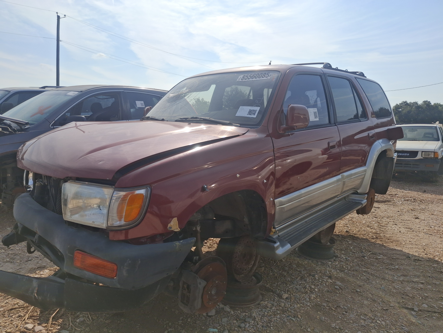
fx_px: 320
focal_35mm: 25
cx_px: 222
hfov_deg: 69.4
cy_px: 166
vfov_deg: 54.9
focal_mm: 4.69
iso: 32
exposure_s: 1/4545
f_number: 1.8
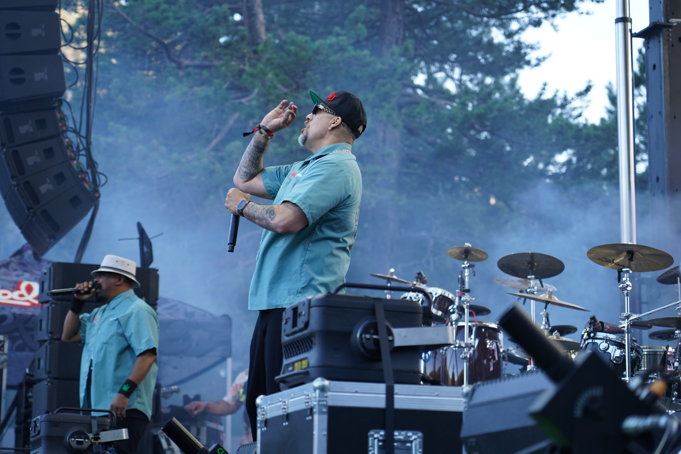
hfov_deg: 19.5
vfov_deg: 13.0
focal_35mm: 105
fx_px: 1986
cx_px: 340
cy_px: 227
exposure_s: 1/160
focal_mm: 105
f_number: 4
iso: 320
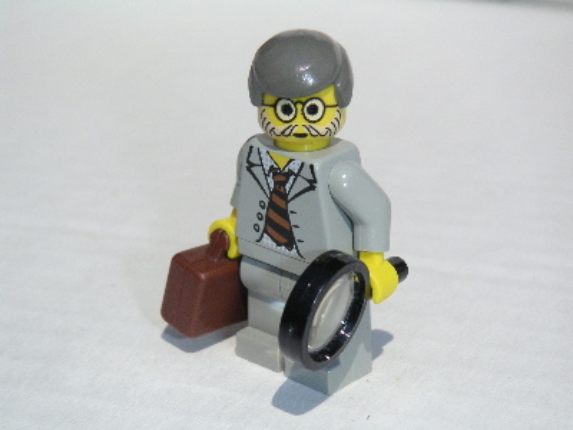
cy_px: 215
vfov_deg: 13.3
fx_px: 1837
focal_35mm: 111
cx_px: 286
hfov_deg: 17.7
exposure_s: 1/1000
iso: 160
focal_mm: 17.1
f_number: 8
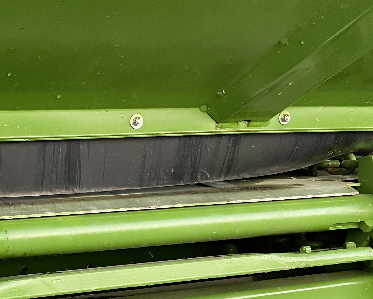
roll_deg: +3.3
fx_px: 729
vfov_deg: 22.6
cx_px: 59
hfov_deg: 27.9
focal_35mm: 66
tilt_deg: -7.1
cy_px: 267
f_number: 1.8
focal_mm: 3.99
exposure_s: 1/97
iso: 80
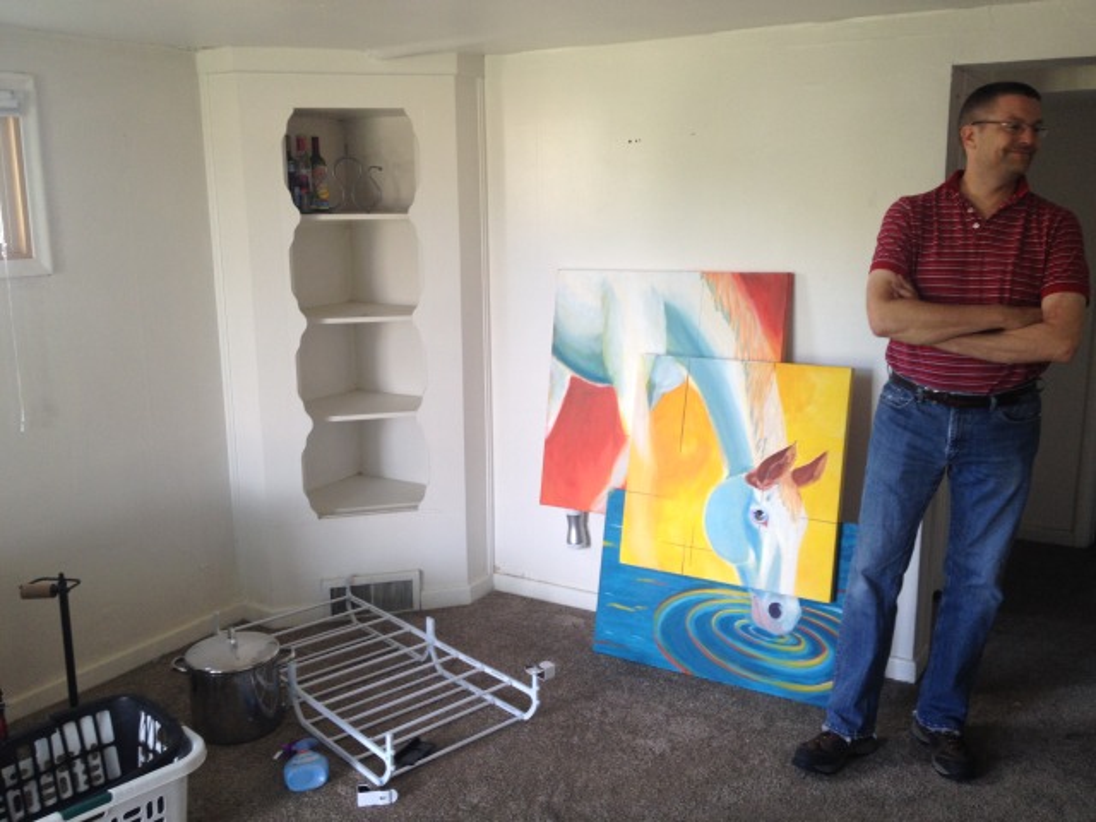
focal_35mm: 35
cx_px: 548
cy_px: 411
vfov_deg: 40.7
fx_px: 1108
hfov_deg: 52.6
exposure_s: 1/24
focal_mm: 4.28
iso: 64
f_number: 2.4
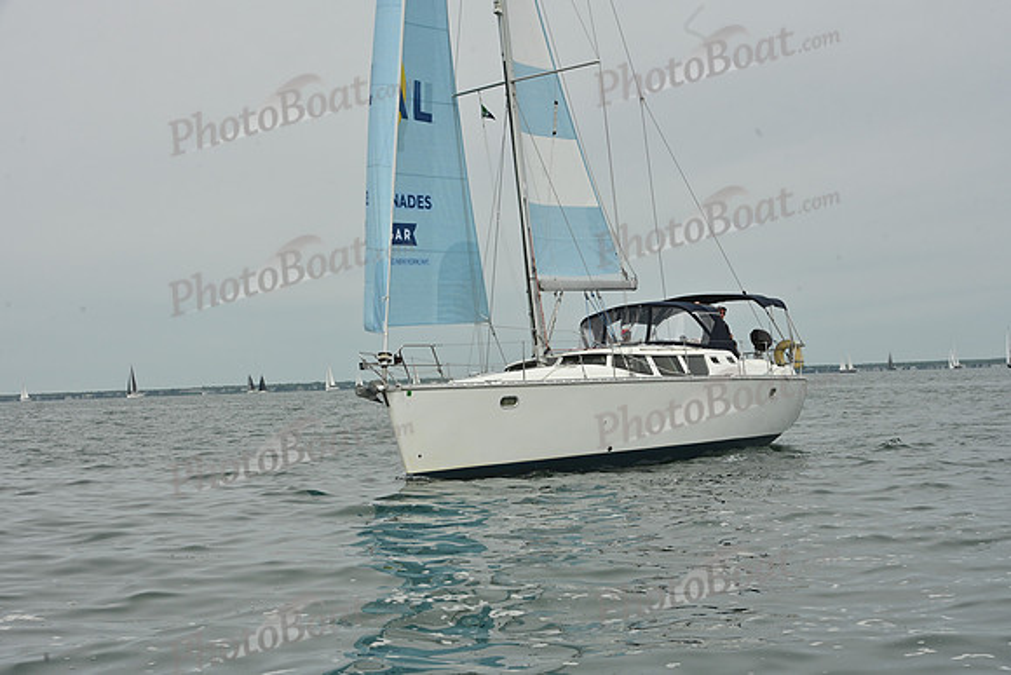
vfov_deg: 18.2
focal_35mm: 75
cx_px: 506
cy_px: 338
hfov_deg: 27.0
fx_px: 2107
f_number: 13
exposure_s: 1/800
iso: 320
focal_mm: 75
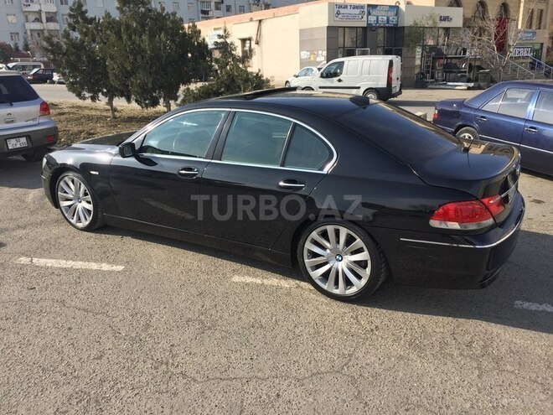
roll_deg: +1.2
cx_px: 276
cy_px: 208
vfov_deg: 48.2
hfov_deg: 61.7
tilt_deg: -16.8
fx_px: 463
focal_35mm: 29
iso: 32
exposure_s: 1/1319
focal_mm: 4.15
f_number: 2.2
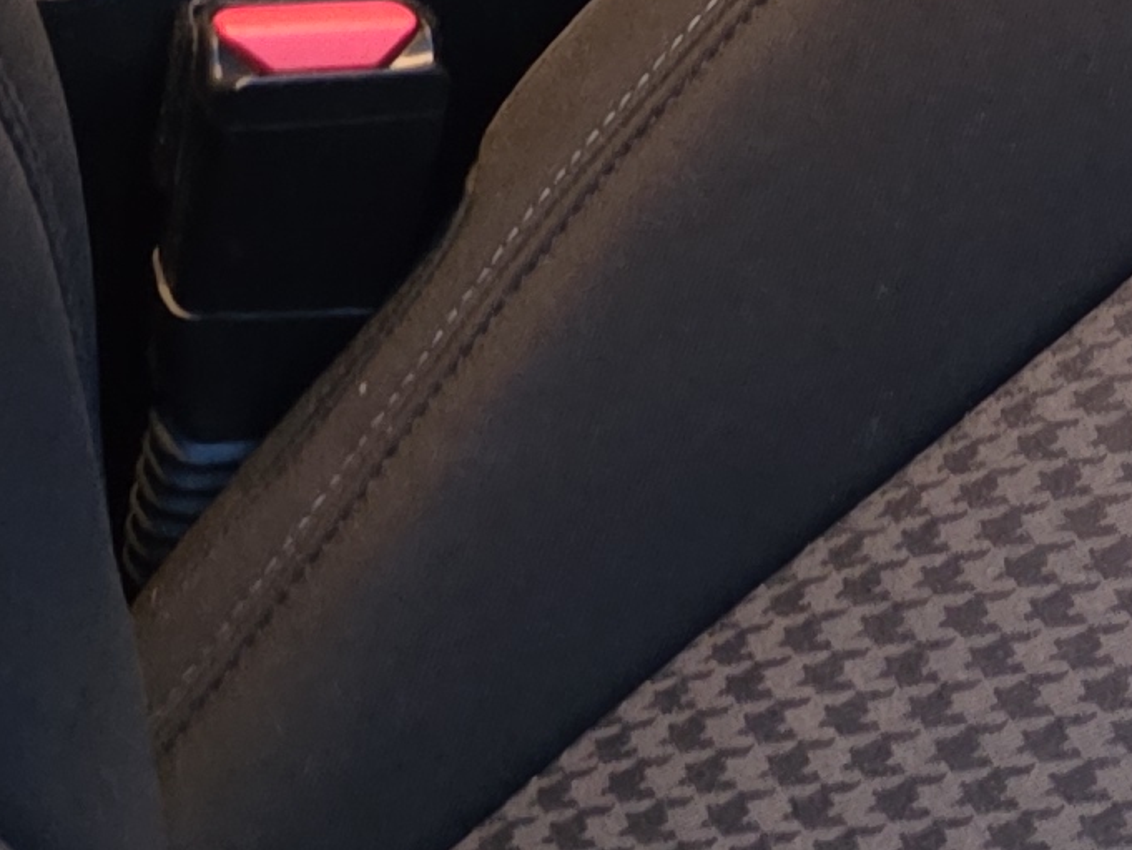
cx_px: 1656
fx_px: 4415
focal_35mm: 135
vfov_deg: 10.8
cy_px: -128
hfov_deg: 13.8
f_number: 1.7
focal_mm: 6.3
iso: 4000
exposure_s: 1/15
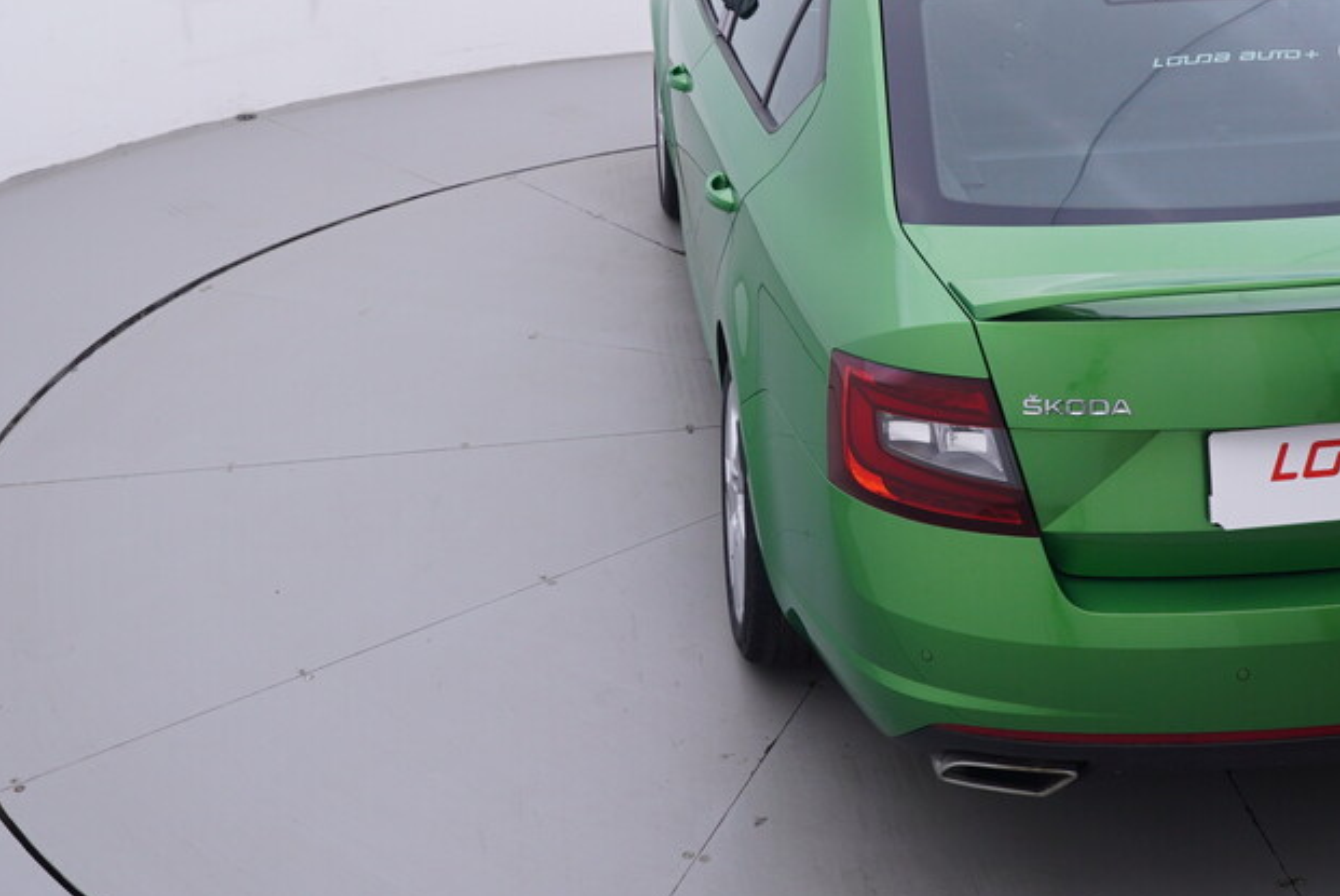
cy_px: 220
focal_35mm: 52
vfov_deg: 25.6
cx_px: 876
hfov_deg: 37.7
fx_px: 1943
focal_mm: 15
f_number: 5
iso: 200
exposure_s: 1/80
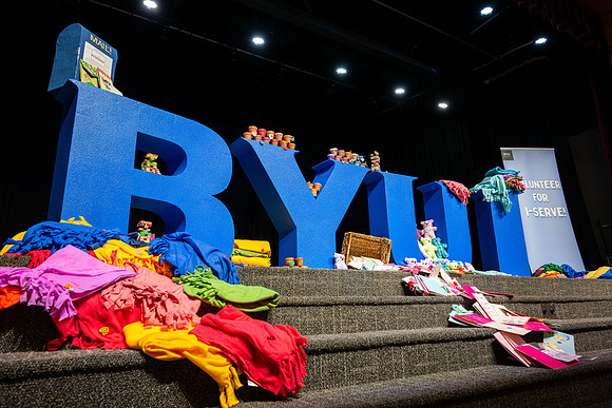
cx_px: 307
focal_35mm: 23
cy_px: 204
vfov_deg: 54.8
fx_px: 394
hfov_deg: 75.7
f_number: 5.6
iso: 2500
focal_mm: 22.5
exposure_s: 1/100
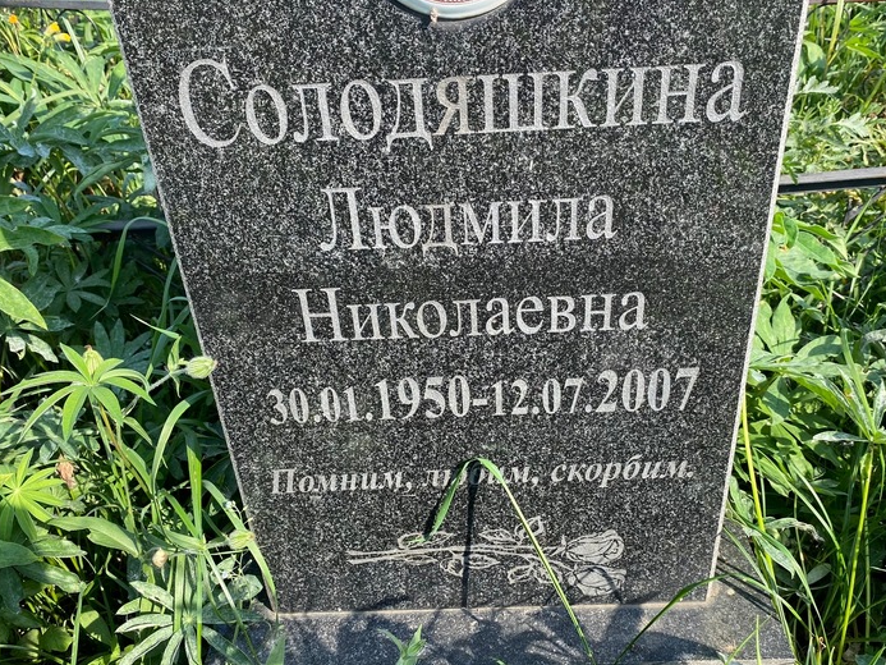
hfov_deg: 59.9
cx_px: 459
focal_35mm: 30
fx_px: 768
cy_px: 353
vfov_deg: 46.8
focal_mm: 4.25
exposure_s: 1/640
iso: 32
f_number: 1.8
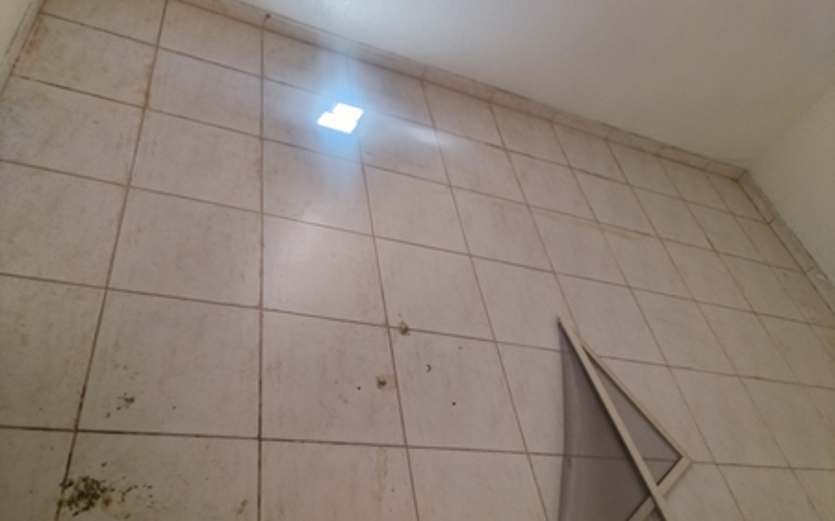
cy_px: 266
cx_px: 417
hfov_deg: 66.5
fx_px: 637
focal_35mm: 28
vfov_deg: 44.5
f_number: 1.8
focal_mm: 4.7
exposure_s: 1/50
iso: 441
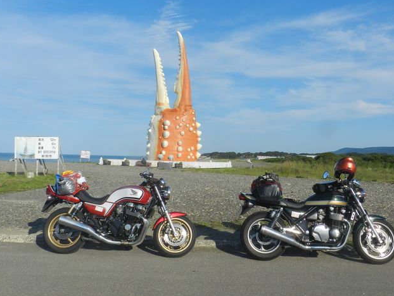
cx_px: 203
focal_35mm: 36
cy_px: 134
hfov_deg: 51.3
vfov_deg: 39.6
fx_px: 410
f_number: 5
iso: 160
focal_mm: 5.6
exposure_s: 1/800
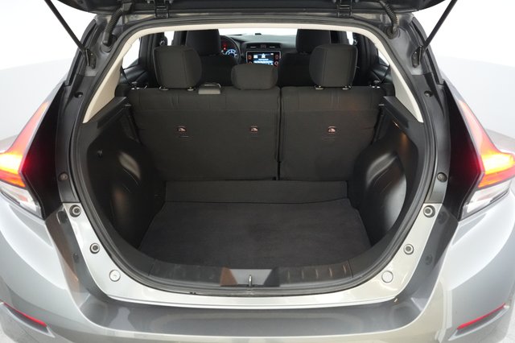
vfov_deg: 46.4
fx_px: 400
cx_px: 258
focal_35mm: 28
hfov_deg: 65.5
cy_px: 172
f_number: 2.8
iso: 10000
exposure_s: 1/160
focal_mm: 28
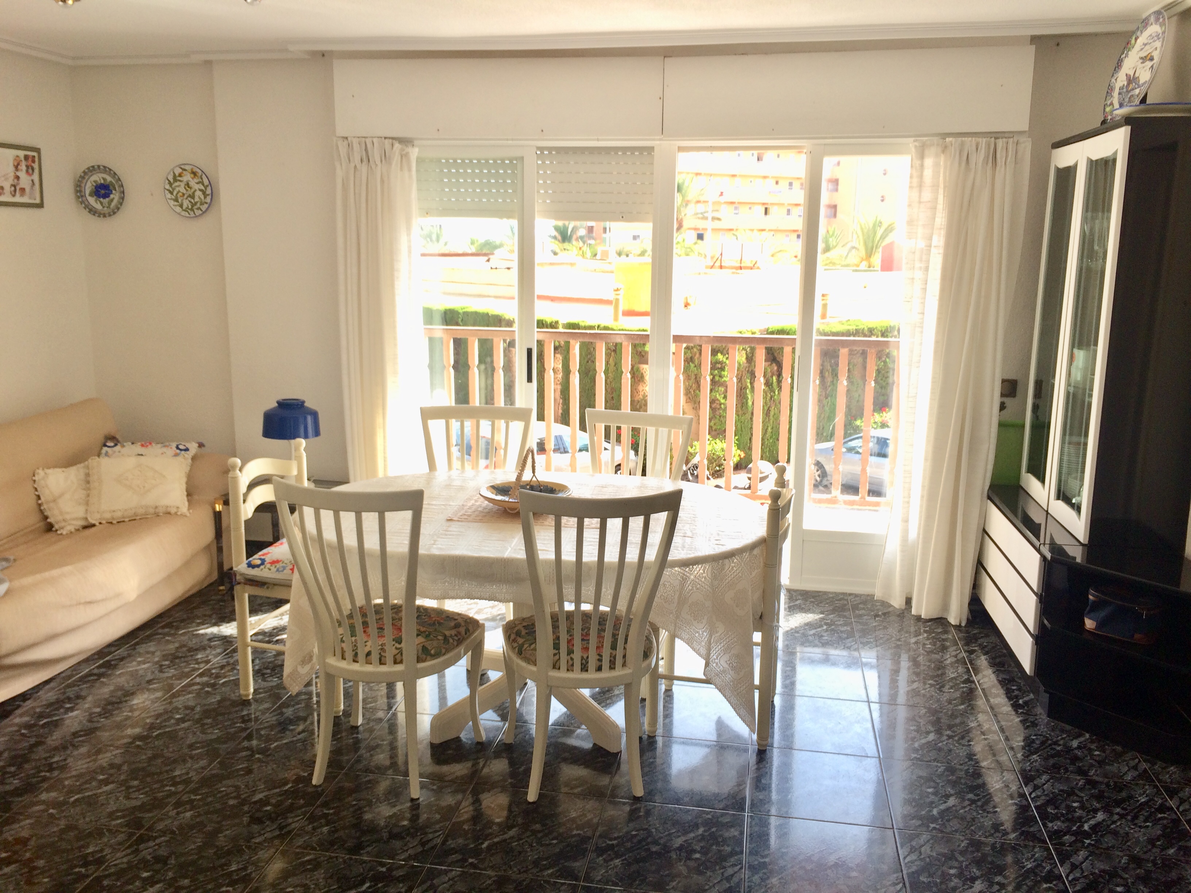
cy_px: 446
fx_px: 998
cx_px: 596
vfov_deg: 48.2
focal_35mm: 29
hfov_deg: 61.7
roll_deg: +0.7
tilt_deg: -12.7
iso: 40
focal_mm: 4.15
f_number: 2.2
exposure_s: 1/120
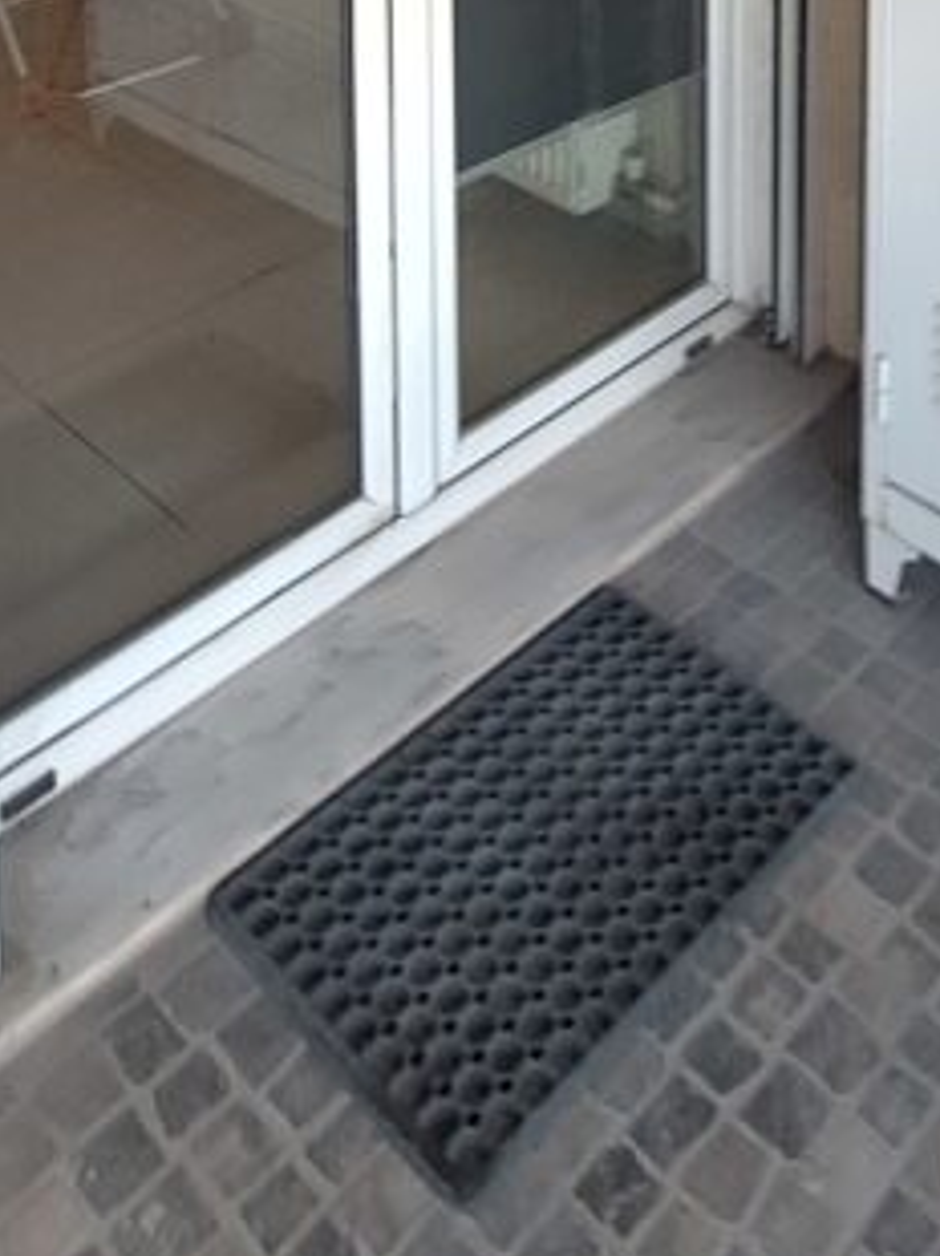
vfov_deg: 30.6
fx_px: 1559
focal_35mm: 43
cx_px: 636
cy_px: -498
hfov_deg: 33.2
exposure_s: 1/50
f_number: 2.2
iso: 100
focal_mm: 1.74
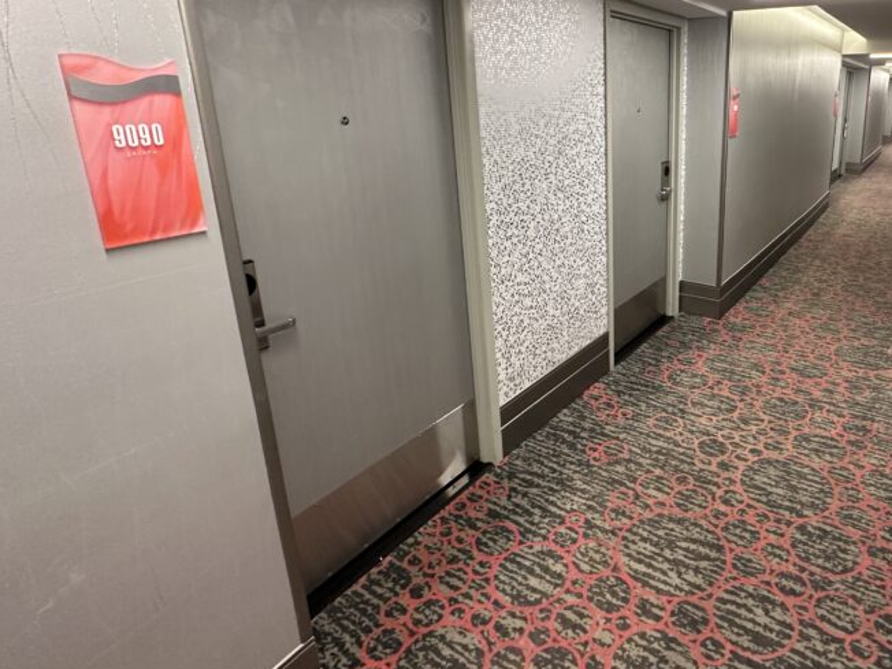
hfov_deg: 72.6
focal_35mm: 22
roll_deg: +1.5
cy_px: 241
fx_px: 567
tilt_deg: -14.1
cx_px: 635
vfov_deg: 60.1
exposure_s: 1/60
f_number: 2.2
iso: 320
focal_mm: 2.22
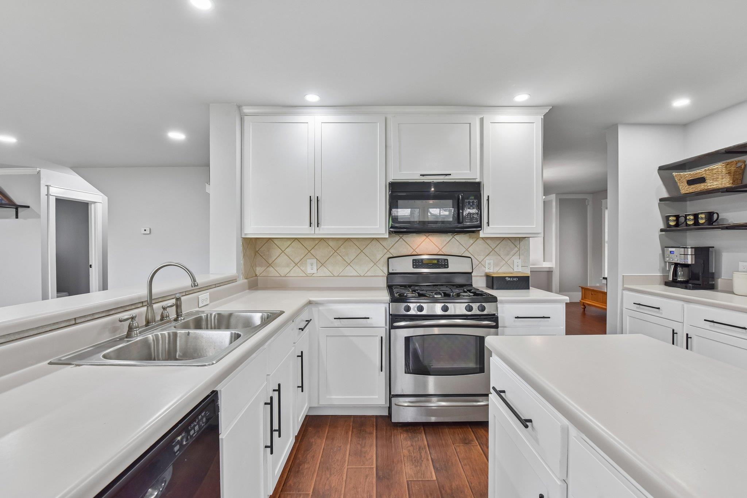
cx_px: 374
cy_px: 249
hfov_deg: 100.4
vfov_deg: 77.3
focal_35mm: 15
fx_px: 311
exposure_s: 1/15
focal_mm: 15
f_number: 8
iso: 280
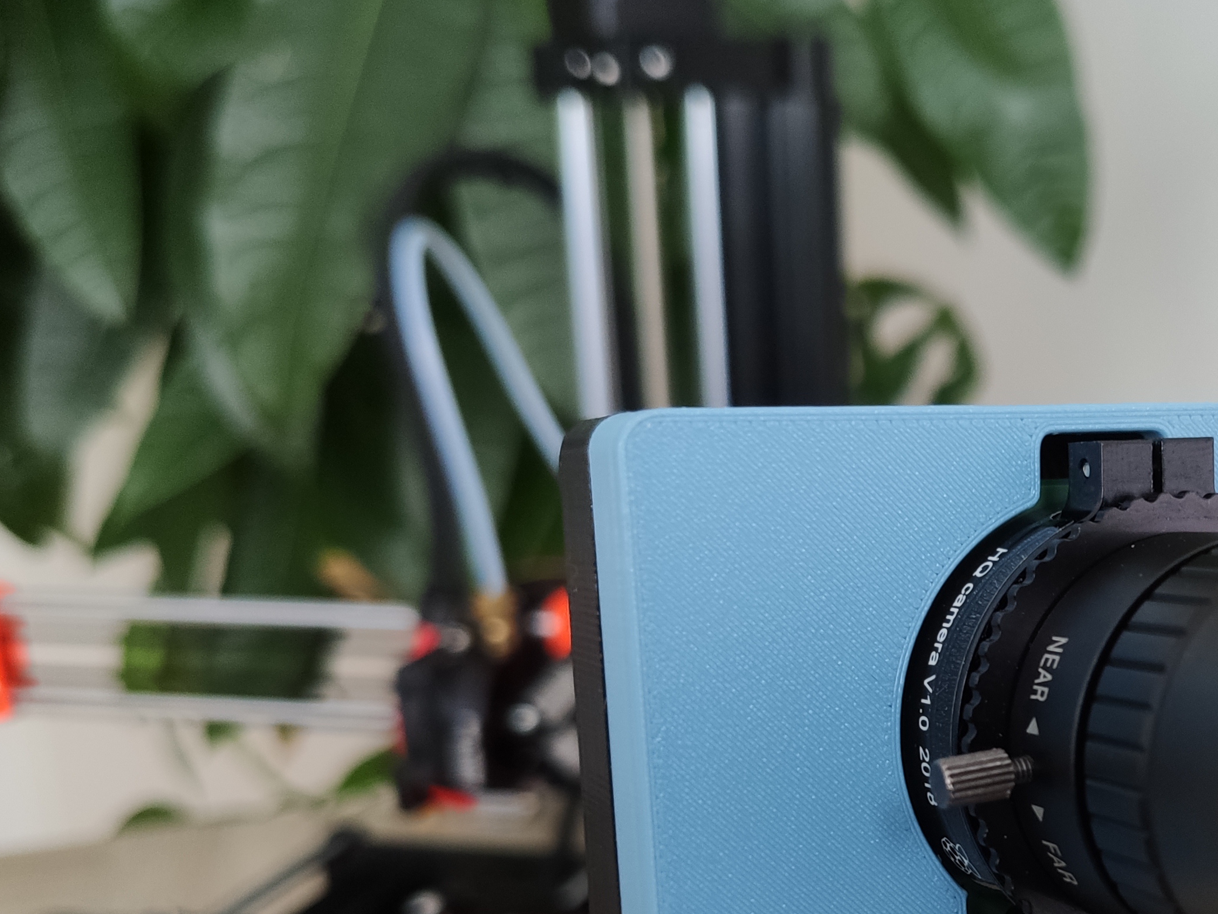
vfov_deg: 28.3
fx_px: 1759
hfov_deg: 36.5
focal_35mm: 50
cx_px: 1023
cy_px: 775
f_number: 1.75
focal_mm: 4.75
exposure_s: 1/50
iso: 927
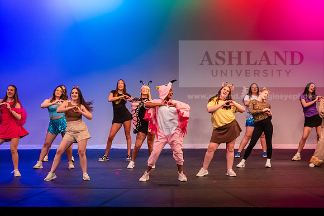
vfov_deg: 13.7
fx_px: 900
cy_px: 108
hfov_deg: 20.4
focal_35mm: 100
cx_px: 162
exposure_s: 1/320
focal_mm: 100
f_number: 3.2
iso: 4000
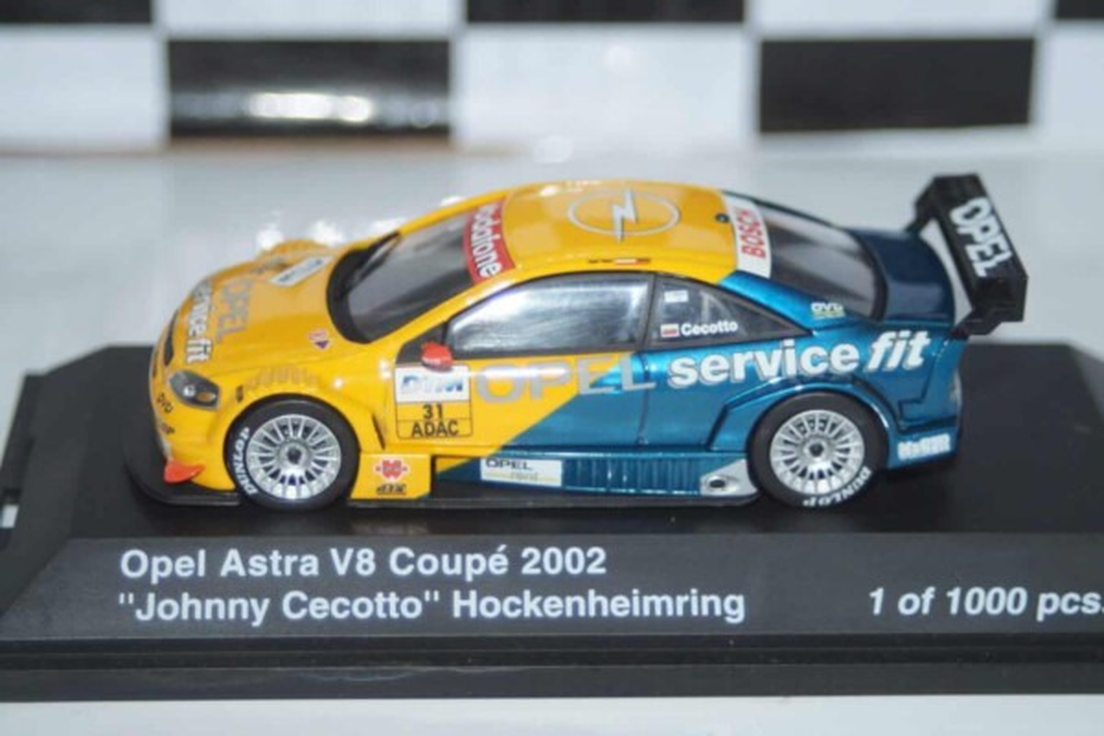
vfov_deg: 13.0
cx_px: 552
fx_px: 3220
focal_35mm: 105
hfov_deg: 19.5
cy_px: 368
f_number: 5.6
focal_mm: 70
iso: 400
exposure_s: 1/125
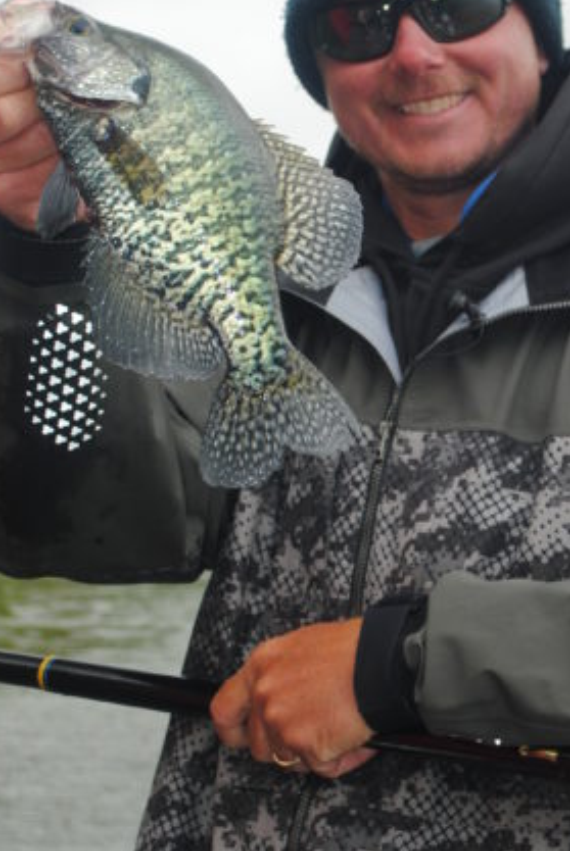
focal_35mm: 88
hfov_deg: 15.5
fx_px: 2085
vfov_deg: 23.1
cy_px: 386
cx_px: 466
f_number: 5
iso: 100
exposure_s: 1/60
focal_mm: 34
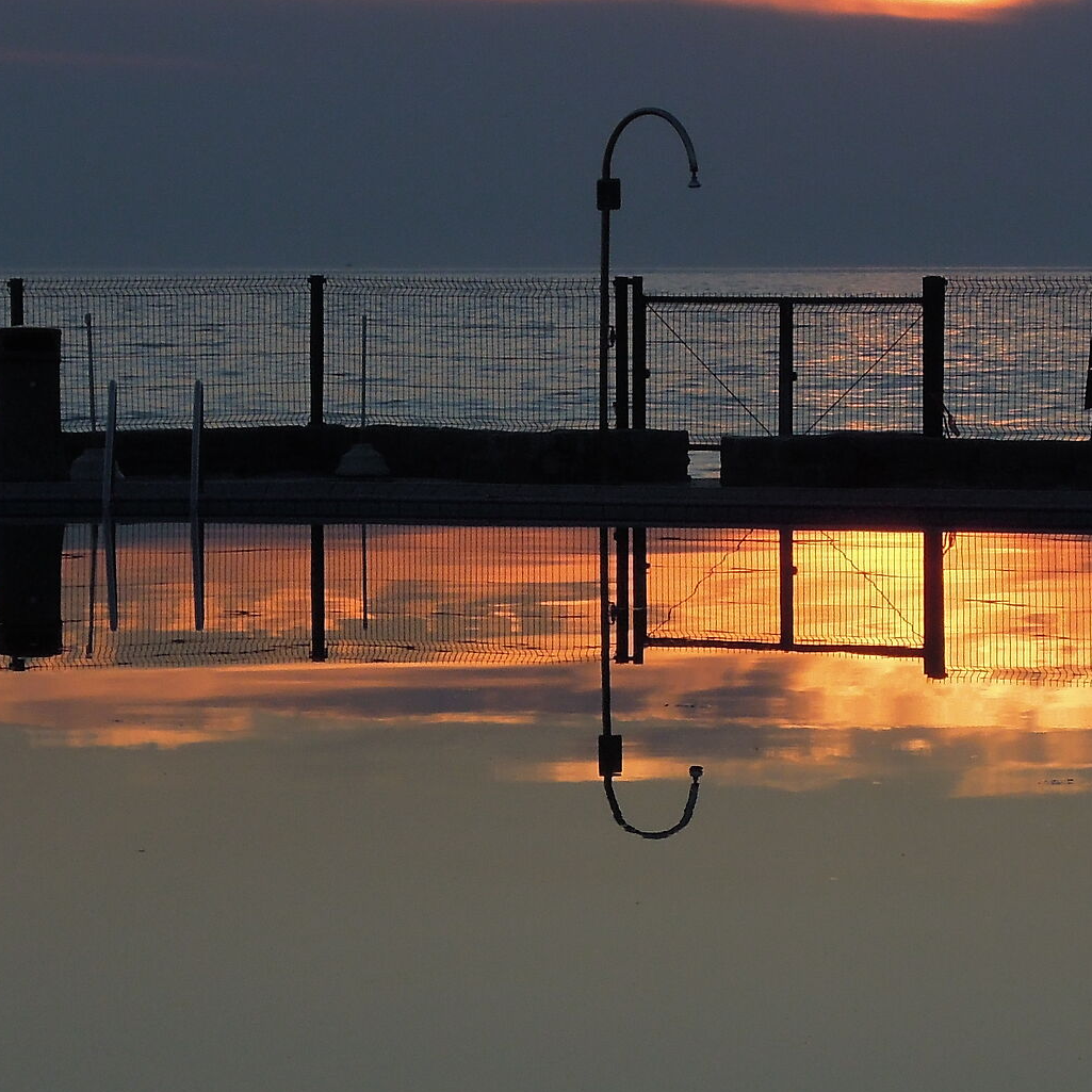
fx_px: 7388
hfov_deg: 8.5
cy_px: 343
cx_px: 567
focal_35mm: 207
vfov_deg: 8.4
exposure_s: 1/500
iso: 160
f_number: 4.9
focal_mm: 17.9
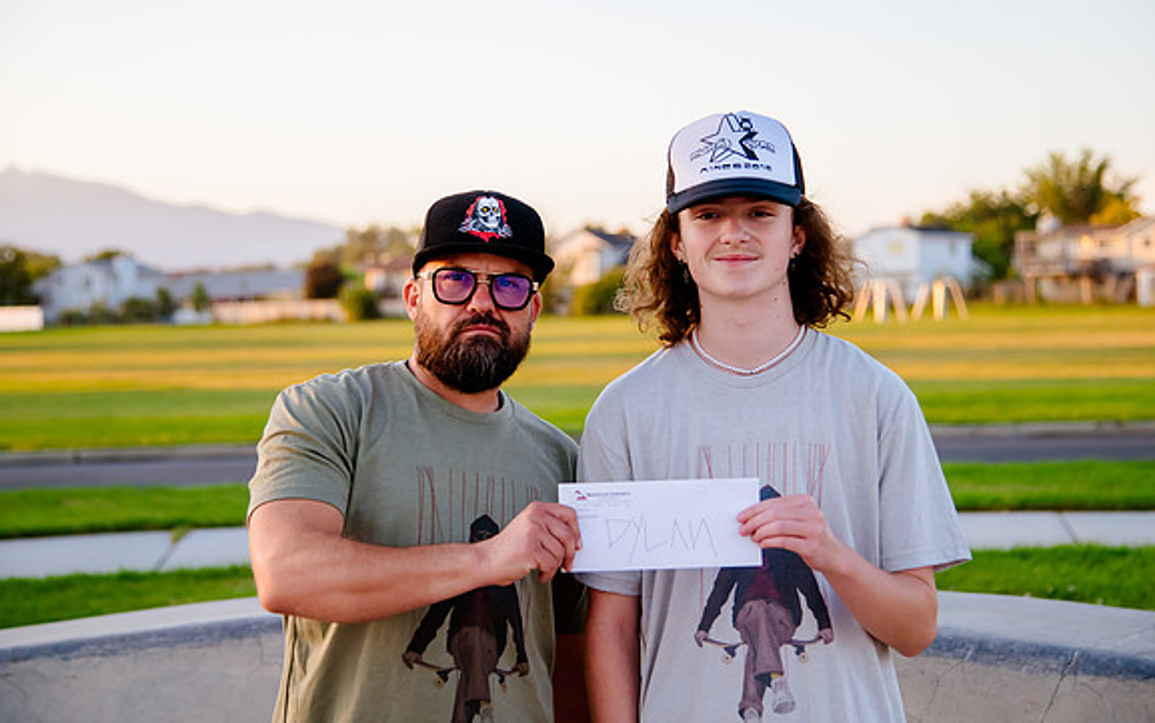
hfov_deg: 27.5
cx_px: 579
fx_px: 2362
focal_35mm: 75
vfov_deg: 17.4
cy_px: 317
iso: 1600
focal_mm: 65
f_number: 4
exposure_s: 1/1250
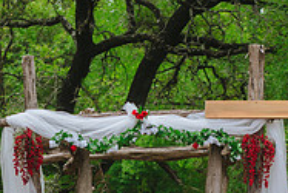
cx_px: 139
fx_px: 1737
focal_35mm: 217
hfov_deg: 9.5
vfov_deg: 6.3
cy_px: 280
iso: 160
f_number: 3.2
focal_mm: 70
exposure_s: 1/1000
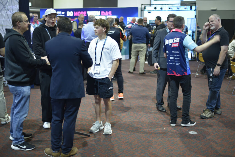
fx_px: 327
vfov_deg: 27.0
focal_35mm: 50
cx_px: 118
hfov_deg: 39.6
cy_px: 78
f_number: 1.8
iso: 900
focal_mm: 50
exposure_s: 1/60
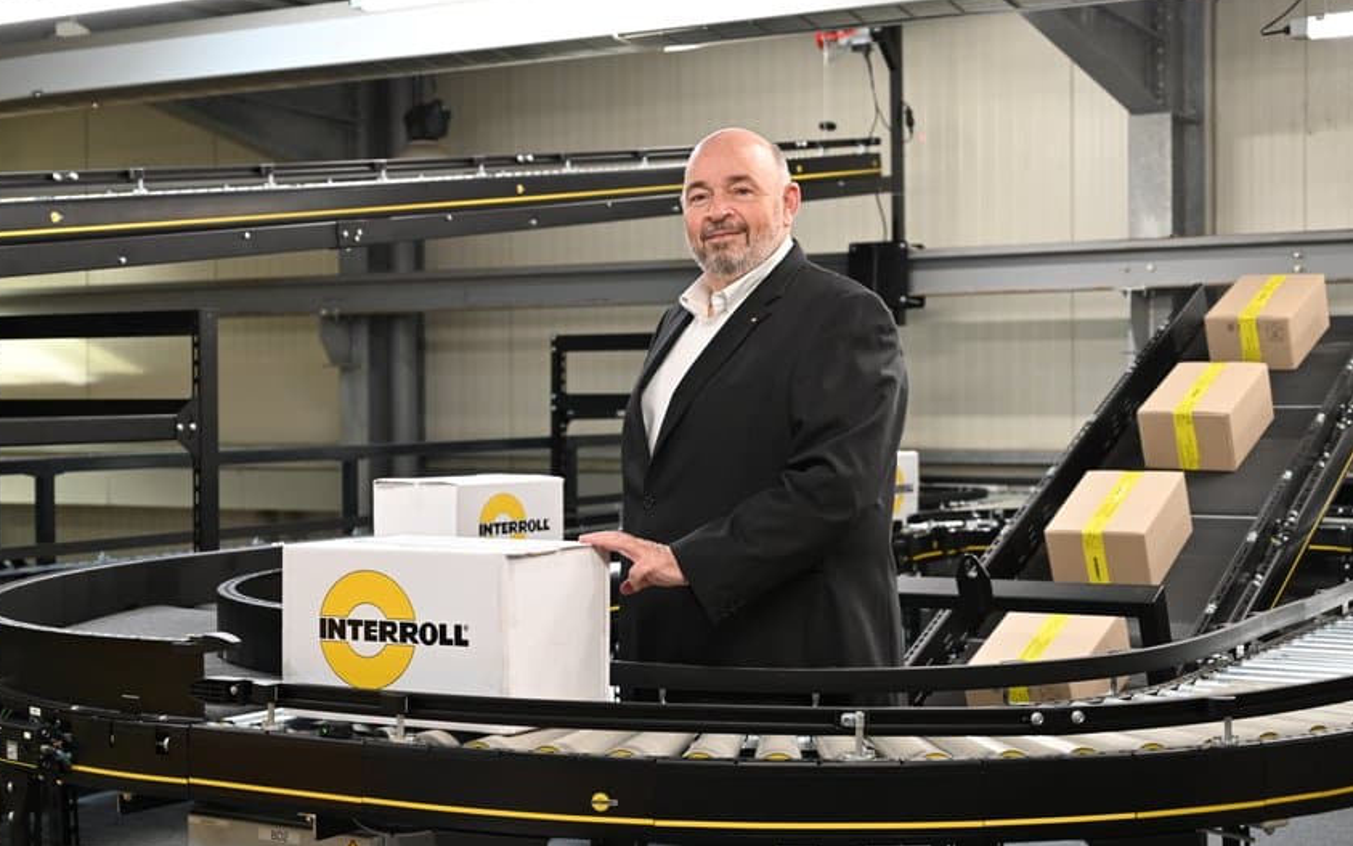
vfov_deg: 24.4
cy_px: 398
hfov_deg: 38.2
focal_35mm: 53
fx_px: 1954
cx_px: 666
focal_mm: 51
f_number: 4
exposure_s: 1/125
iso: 1400
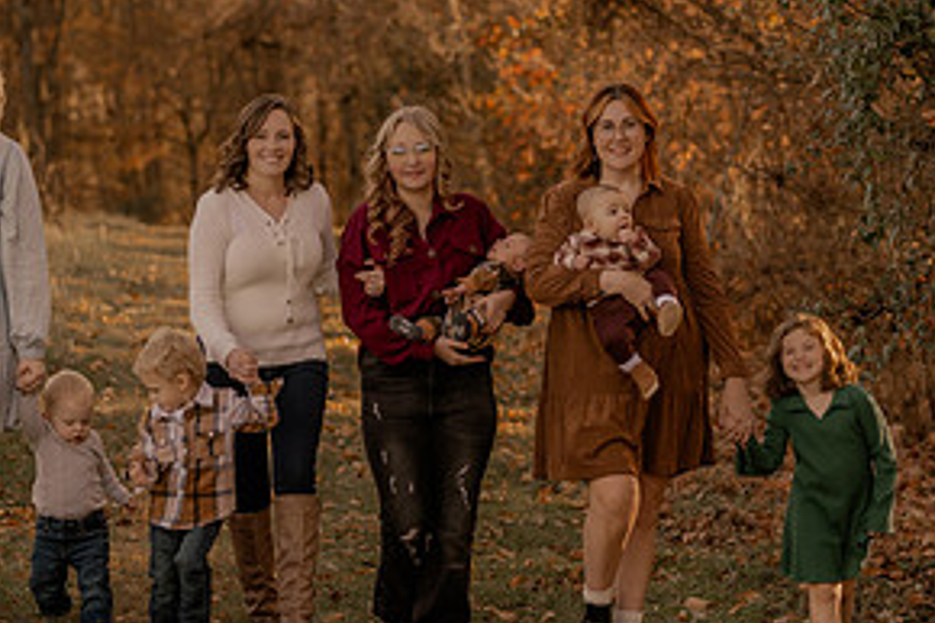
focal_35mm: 170
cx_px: 419
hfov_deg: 12.1
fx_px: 4413
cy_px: 305
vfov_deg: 8.1
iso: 200
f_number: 2.8
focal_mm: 85
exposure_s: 1/320
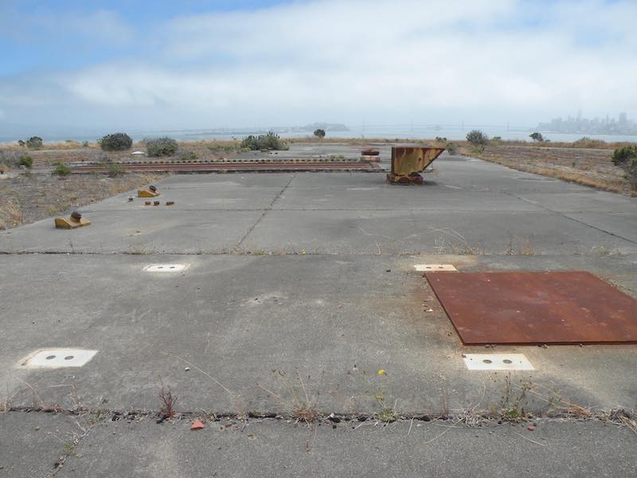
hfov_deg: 65.3
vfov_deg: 51.4
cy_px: 239
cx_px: 318
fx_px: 497
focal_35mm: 27
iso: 64
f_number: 7.1
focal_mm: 4.7
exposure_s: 1/214
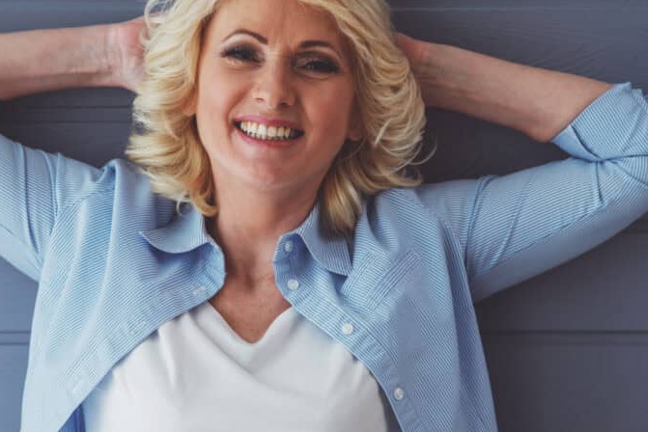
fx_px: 4124
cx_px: 251
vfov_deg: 6.0
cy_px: 211
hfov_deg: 9.0
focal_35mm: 229
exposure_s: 1/160
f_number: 3.5
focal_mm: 150
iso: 250
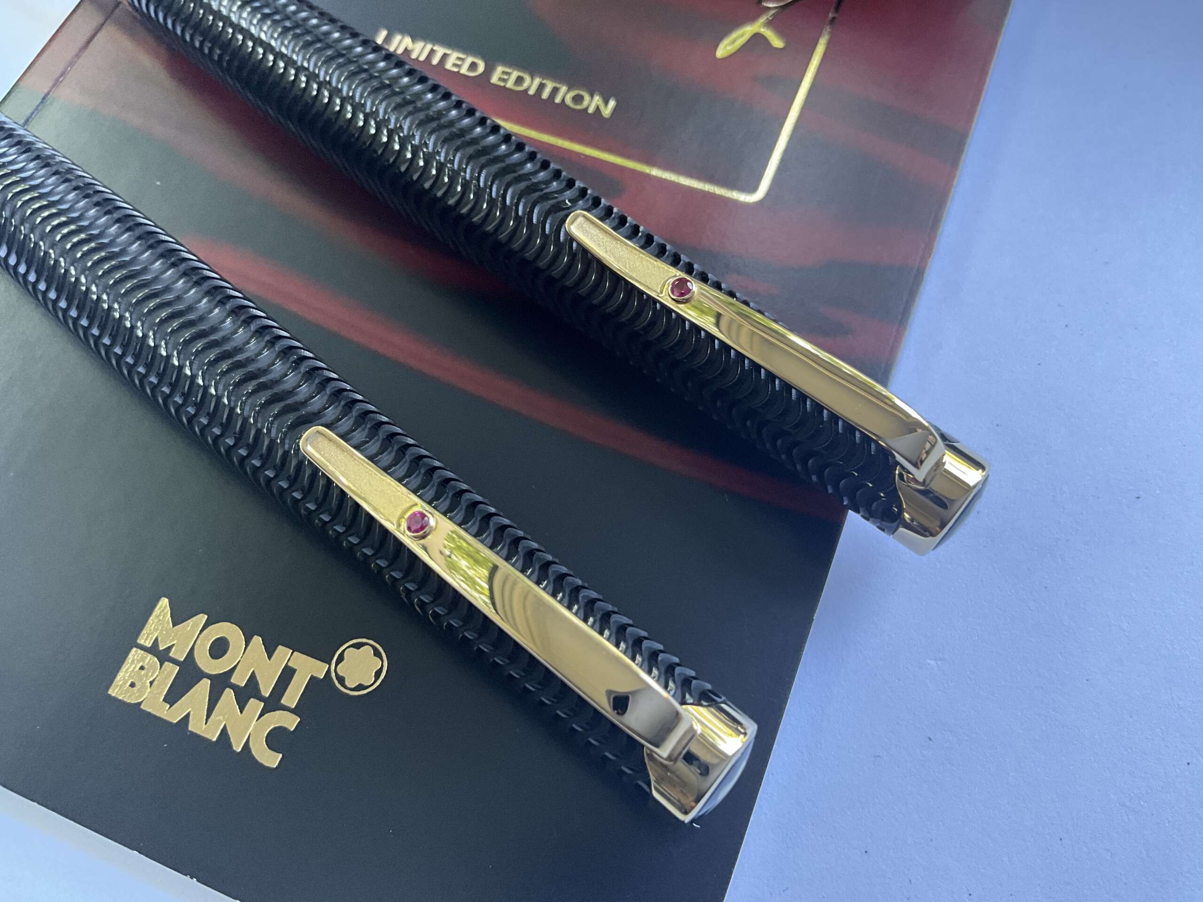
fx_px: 1008
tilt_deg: -67.1
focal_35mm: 29
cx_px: 602
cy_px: 451
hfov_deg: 61.7
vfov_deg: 48.2
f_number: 1.8
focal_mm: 3
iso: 64
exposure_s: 1/88
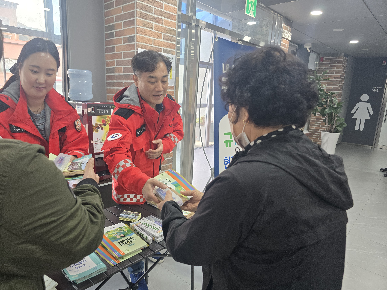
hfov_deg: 73.9
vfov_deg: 58.9
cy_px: 145
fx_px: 257
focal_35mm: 23
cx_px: 194
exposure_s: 1/120
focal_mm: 6.3
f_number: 1.7
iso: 250
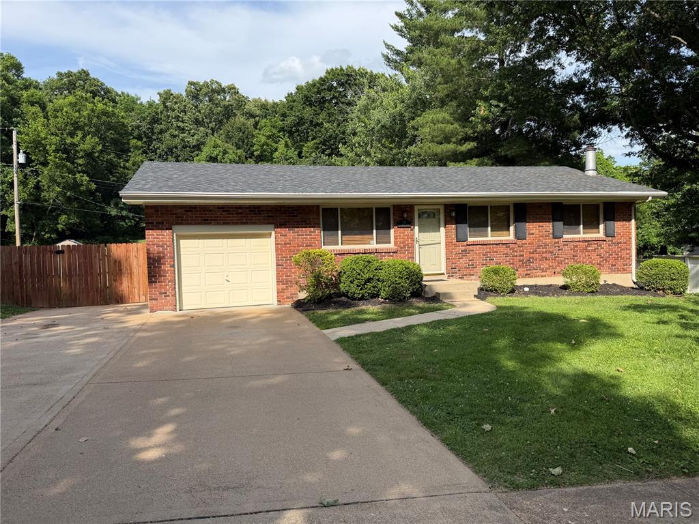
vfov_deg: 56.8
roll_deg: +2.0
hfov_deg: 71.6
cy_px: 262
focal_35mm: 24
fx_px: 485
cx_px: 350
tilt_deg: -2.4
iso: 80
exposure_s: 1/2907
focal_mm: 6.76
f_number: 1.78
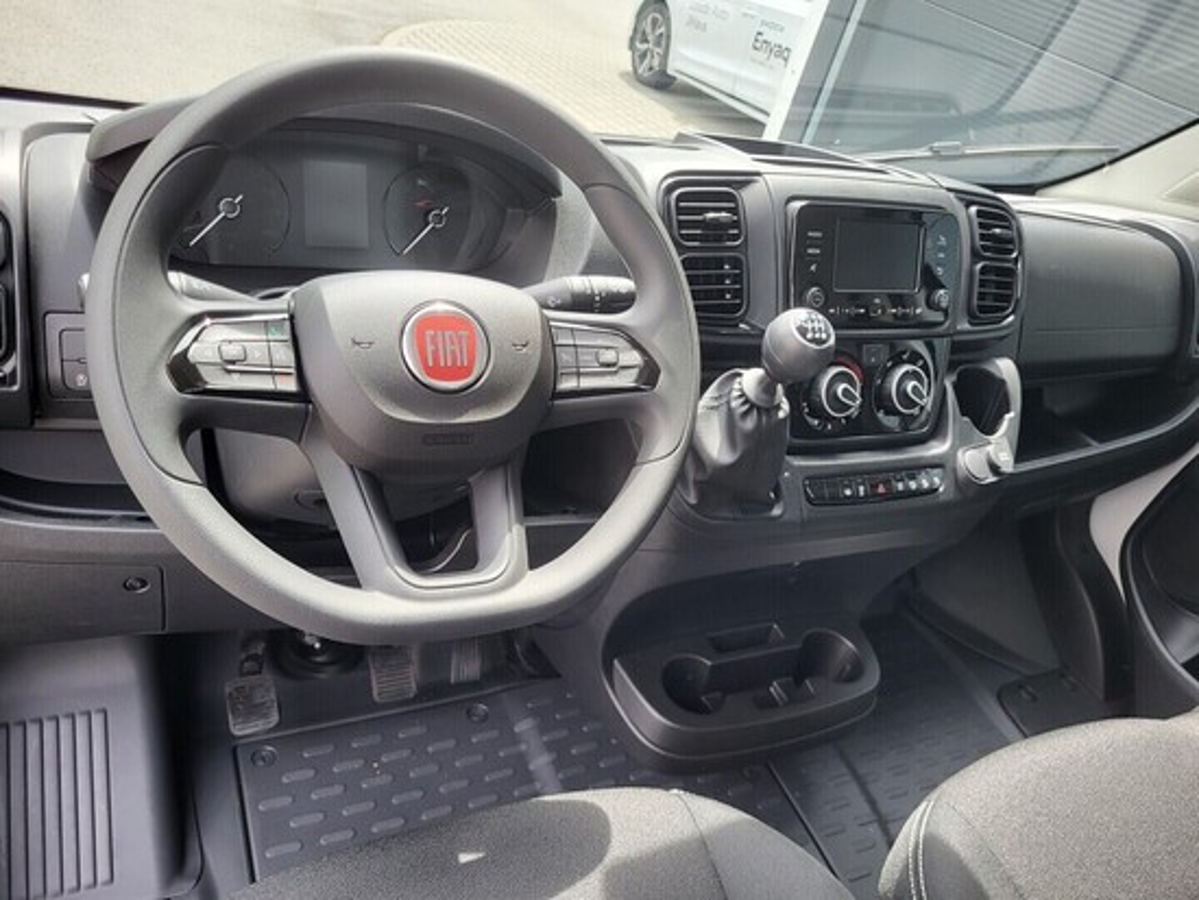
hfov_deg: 67.3
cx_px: 600
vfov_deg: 53.1
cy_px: 450
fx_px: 901
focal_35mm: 26
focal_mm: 5.4
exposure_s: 1/137
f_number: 1.8
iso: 40
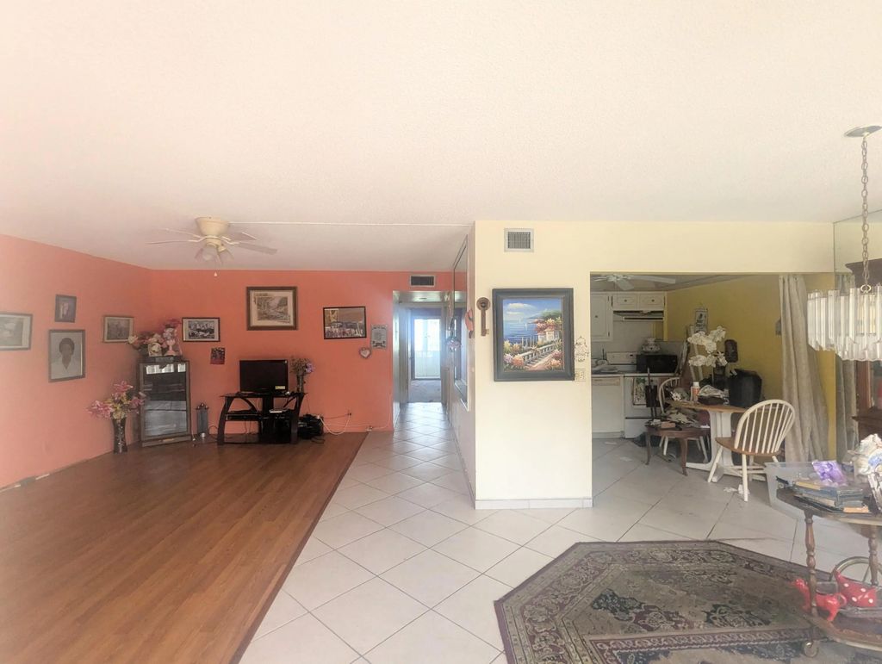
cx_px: 441
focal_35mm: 16
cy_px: 332
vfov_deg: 78.2
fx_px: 408
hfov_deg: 94.4
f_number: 2.2
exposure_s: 1/236
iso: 282
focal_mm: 2.35
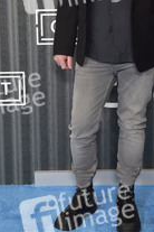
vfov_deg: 24.6
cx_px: 110
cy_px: 44
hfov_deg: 16.8
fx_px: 520
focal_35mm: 81
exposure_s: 1/250
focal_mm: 42
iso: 2500
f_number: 6.3
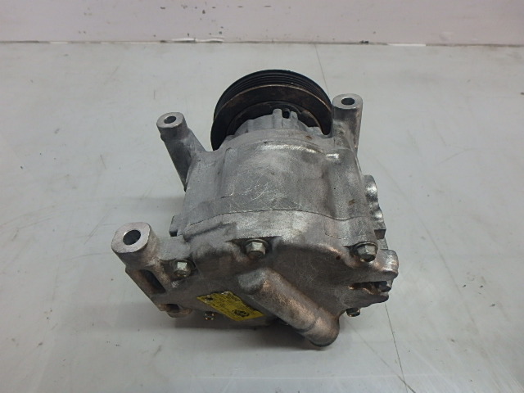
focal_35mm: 21
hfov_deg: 79.0
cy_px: 196
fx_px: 318
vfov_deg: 63.4
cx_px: 262
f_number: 3.5
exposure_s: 1/50
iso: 200
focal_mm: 3.7
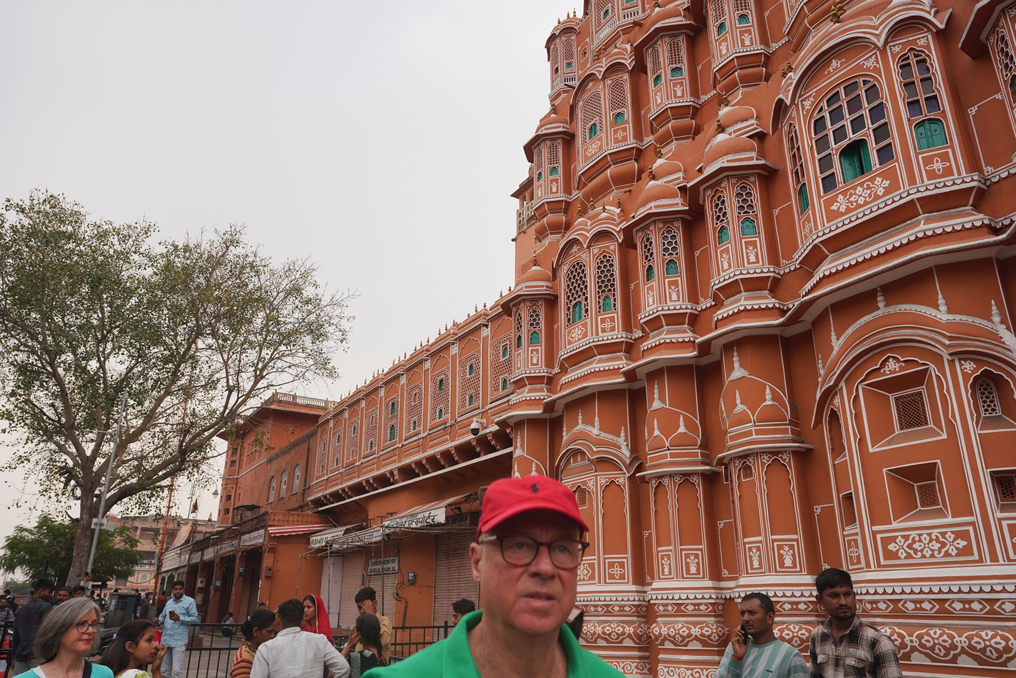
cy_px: 339
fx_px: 677
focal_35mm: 24
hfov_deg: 73.7
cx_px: 508
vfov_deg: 53.1
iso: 100
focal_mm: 24
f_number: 7.1
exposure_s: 1/100
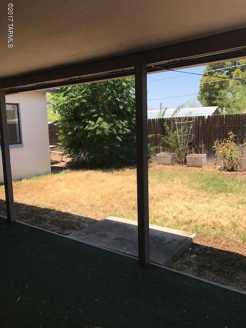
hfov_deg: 49.7
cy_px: 164
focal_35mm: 28
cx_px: 123
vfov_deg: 63.4
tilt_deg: -8.8
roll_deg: +1.6
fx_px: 265
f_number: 1.8
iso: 20
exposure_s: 1/1681
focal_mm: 3.99
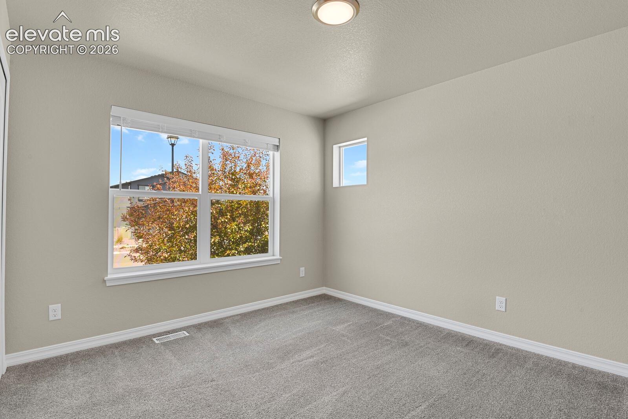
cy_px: 210
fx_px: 297
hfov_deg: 93.3
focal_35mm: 17
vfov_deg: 70.4
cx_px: 314
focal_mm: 17
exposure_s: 1/1.25
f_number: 8
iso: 250
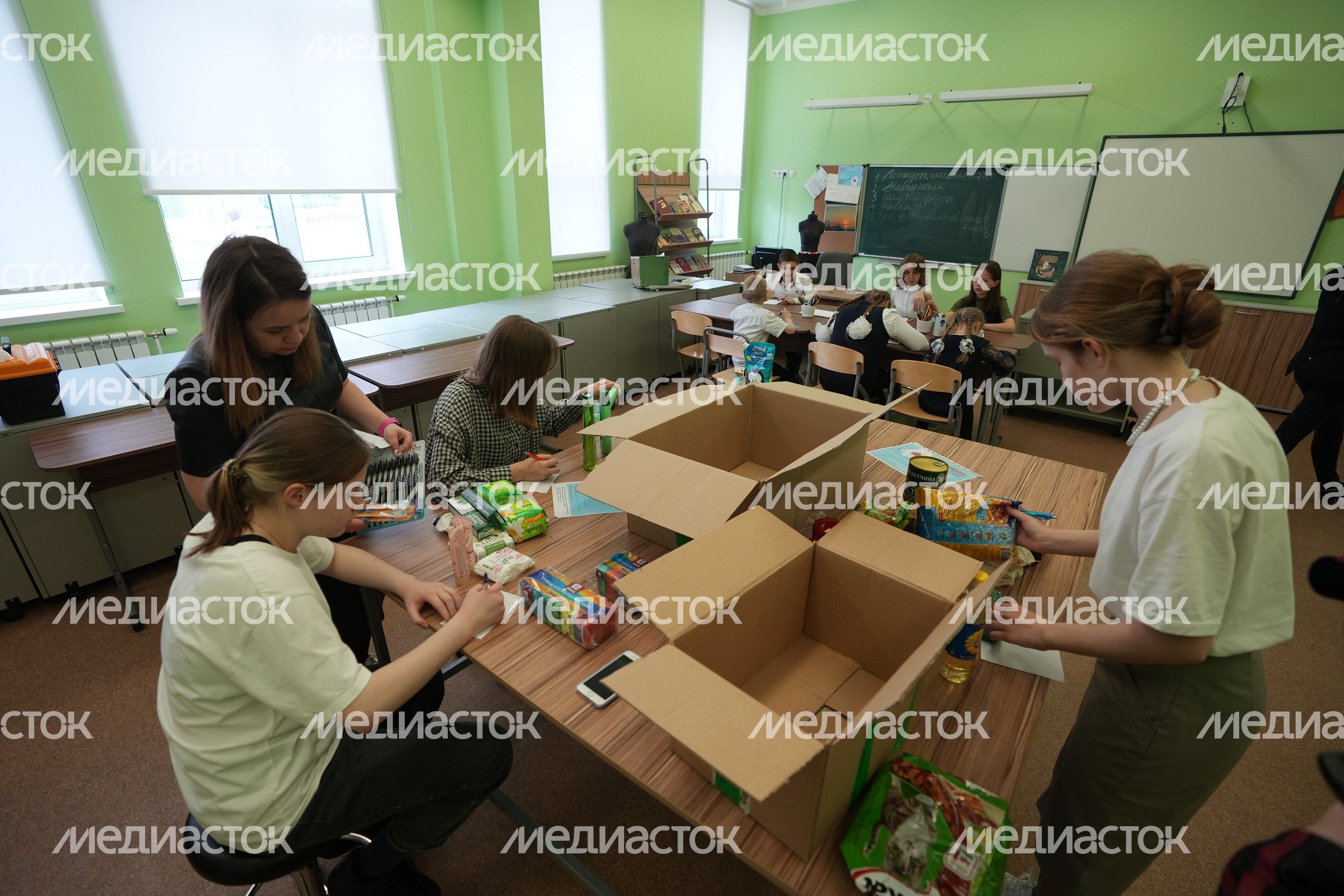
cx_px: 672
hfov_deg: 96.7
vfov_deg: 73.8
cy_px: 448
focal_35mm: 16
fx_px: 597
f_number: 3.2
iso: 1000
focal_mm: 16
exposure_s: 1/250
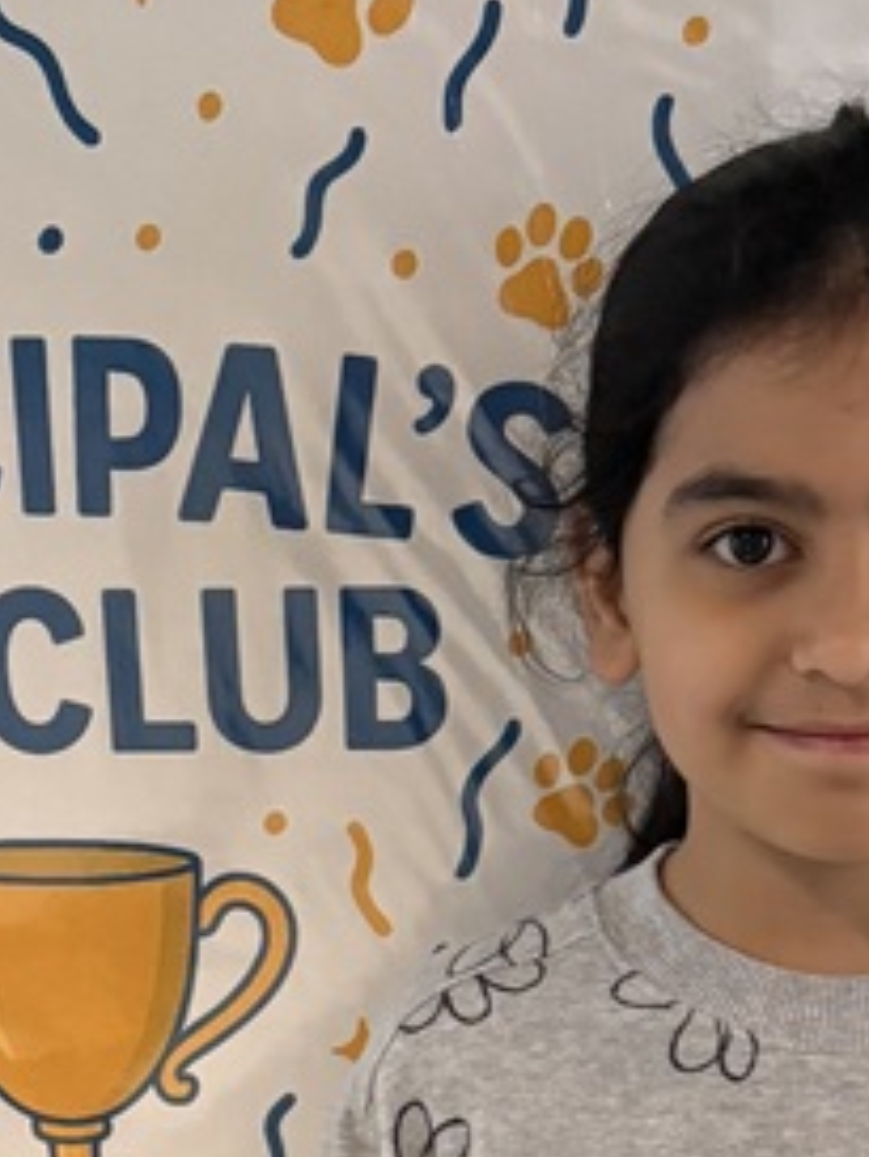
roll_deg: -0.1
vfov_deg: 20.6
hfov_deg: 16.4
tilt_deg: -20.0
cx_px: 513
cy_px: 1305
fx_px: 3010
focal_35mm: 90
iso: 640
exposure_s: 1/40
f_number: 1.78
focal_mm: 6.76
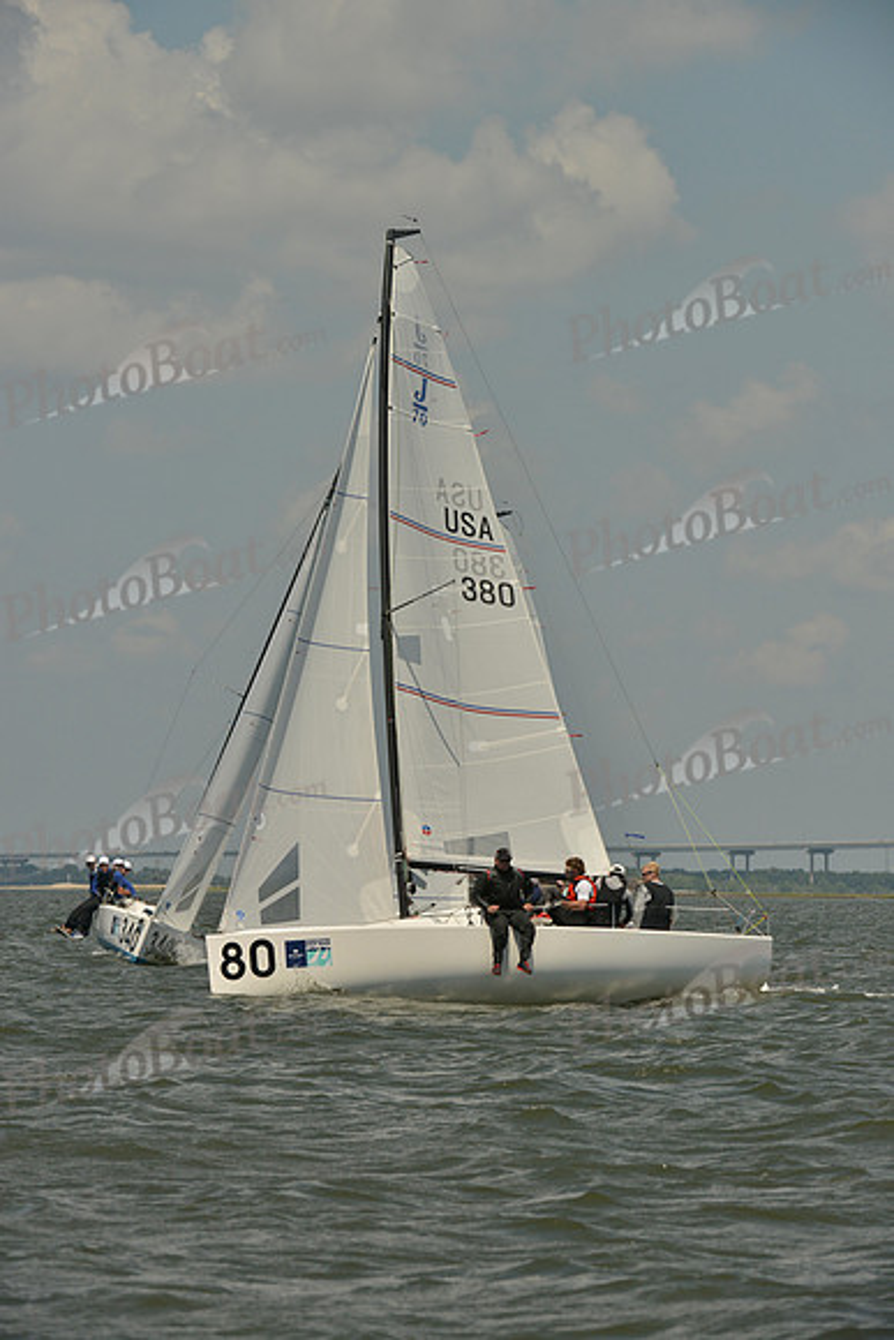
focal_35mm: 200
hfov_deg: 6.9
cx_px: 447
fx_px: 7445
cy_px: 670
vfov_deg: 10.3
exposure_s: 1/1250
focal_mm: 200
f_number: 11
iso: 280
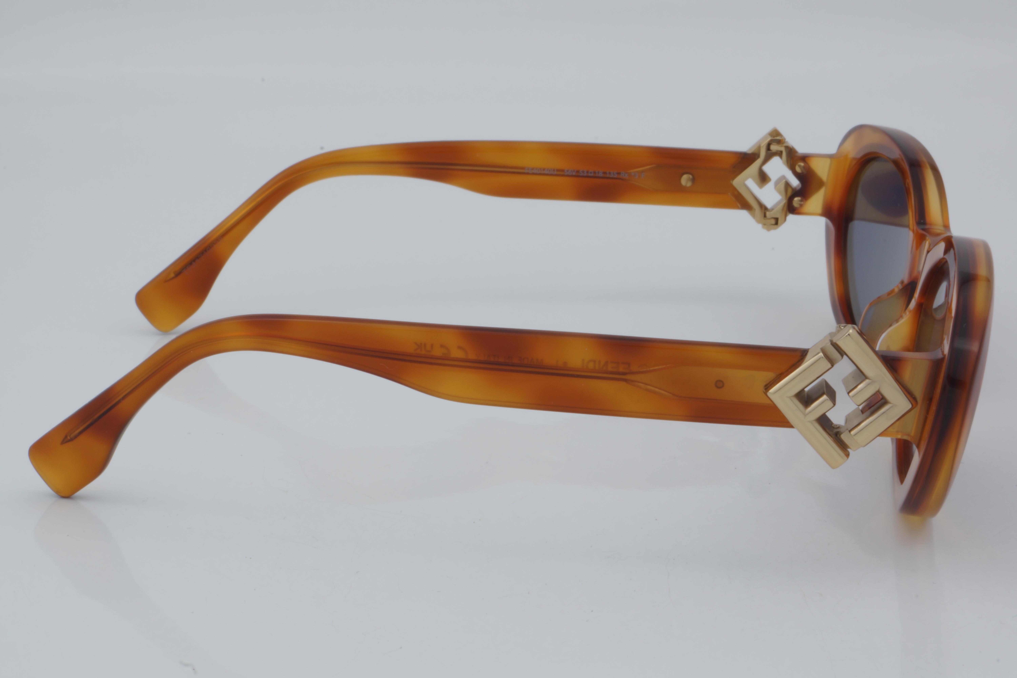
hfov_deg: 27.0
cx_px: 508
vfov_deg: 18.2
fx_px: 2119
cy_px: 339
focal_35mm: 75
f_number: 32
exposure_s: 1/4
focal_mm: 50
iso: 100
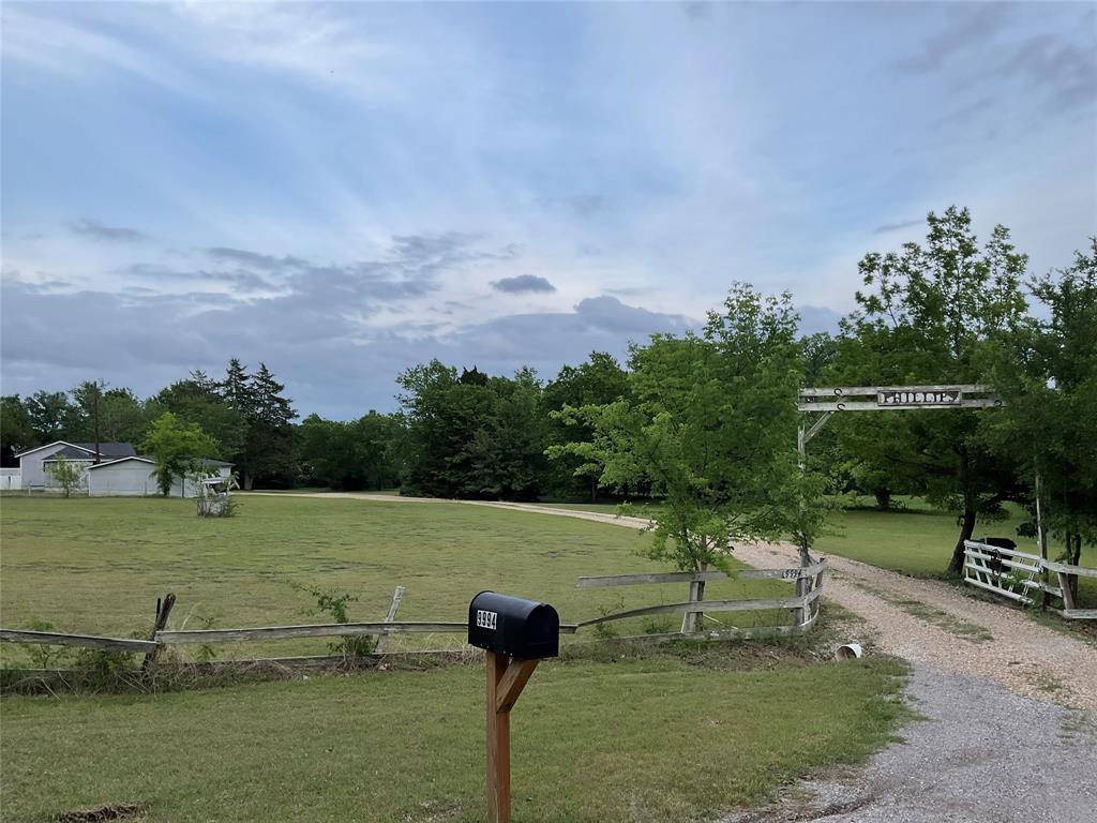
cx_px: 548
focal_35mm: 29
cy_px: 412
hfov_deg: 61.7
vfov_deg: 48.2
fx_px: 919
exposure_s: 1/406
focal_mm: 3
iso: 16
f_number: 1.8
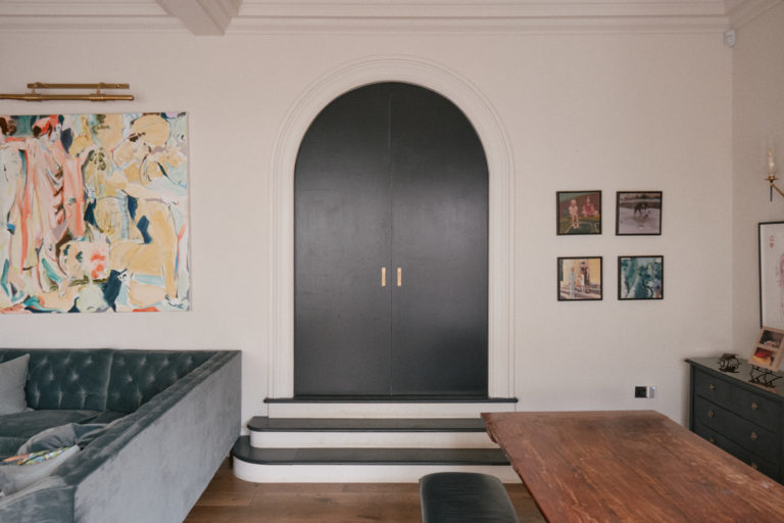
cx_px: 392
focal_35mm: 24
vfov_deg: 53.1
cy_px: 262
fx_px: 523
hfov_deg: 73.7
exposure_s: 1/25
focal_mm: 16
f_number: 5.6
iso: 1600
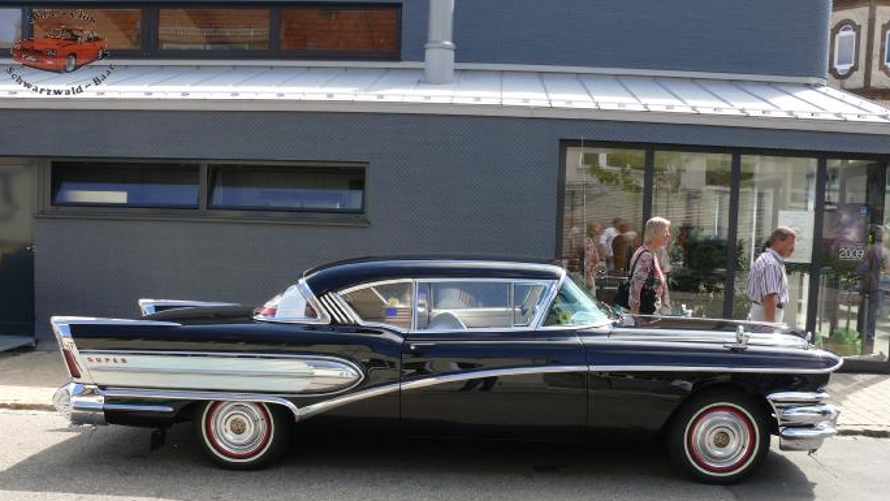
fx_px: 921
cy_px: 329
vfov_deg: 30.3
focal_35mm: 39
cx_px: 438
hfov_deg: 51.6
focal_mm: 7.4
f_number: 4.5
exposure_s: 1/250
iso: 100
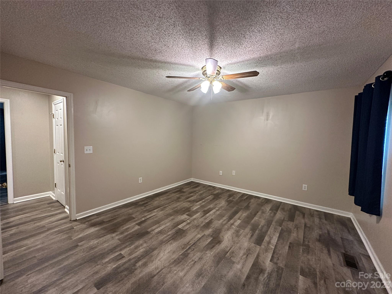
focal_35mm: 14
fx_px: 159
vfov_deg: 85.7
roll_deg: -1.7
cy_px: 147
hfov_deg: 102.1
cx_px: 196
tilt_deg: -3.8
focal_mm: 2.22
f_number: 2.2
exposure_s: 1/60
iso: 320
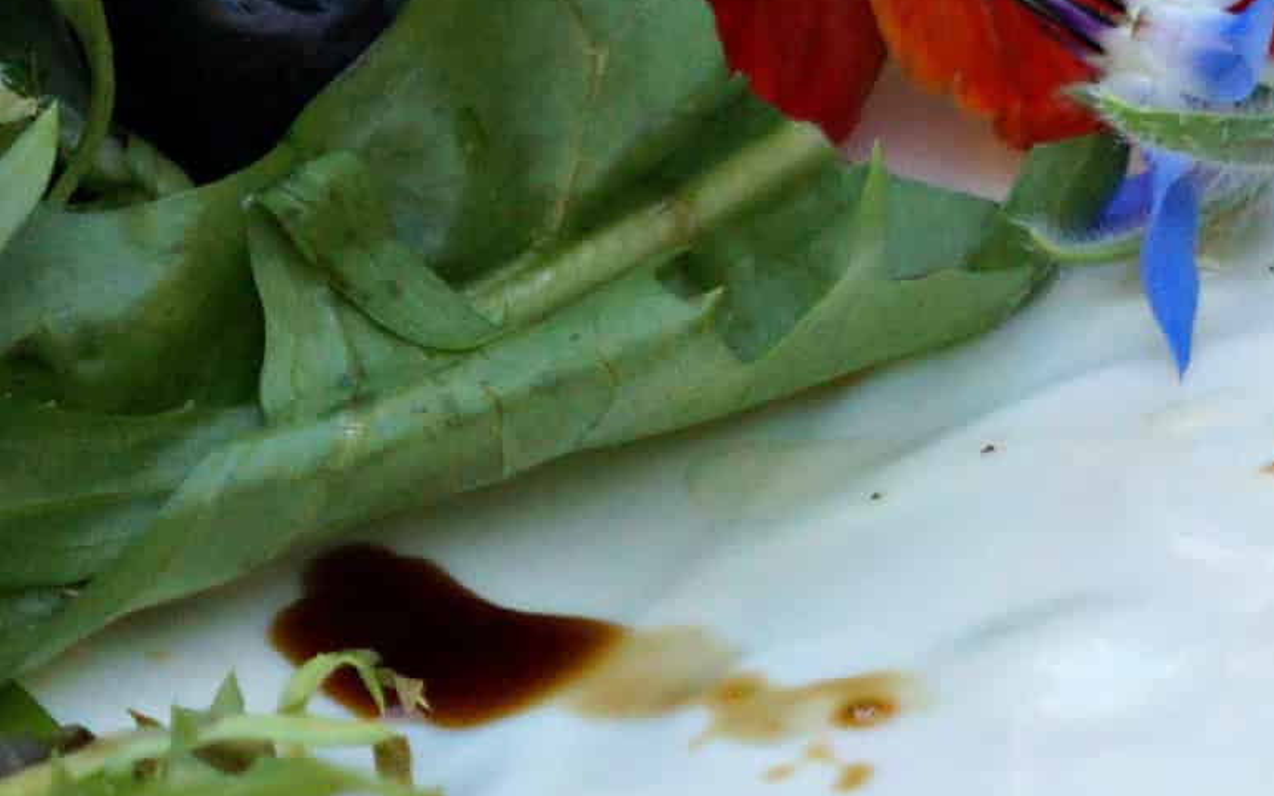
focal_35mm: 568
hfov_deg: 3.7
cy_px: -434
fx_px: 19721
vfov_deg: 2.3
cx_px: -724
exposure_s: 1/160
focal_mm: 86
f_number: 6.3
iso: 1000
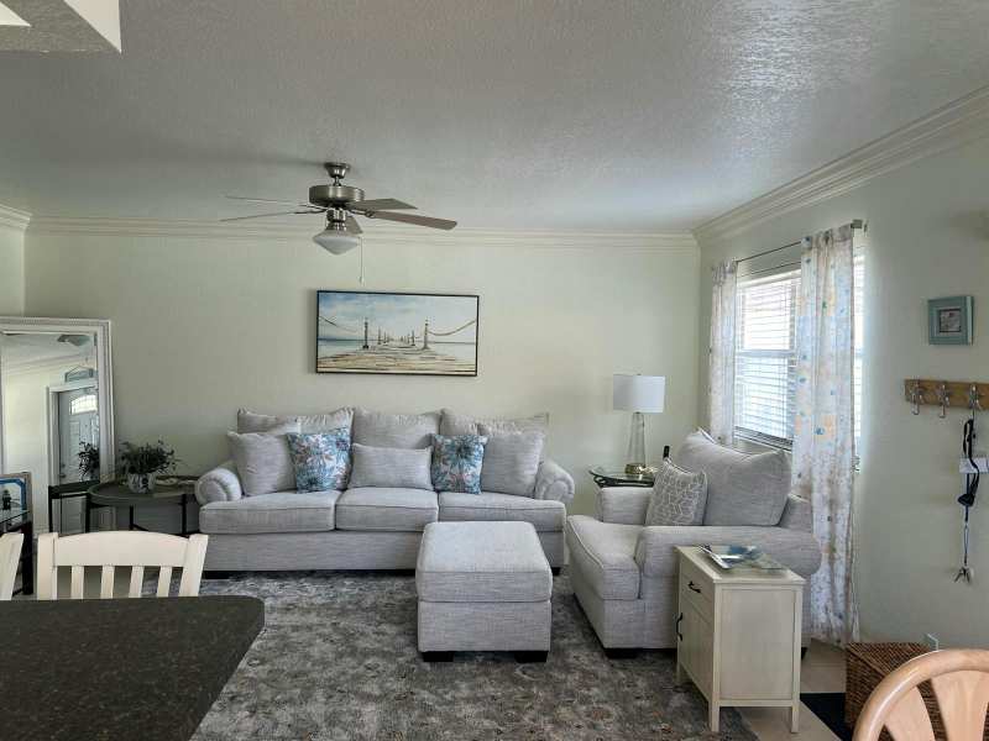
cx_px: 494
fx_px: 743
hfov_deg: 67.3
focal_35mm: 26
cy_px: 370
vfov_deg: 53.1
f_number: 1.5
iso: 64
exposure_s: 1/120
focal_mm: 5.7
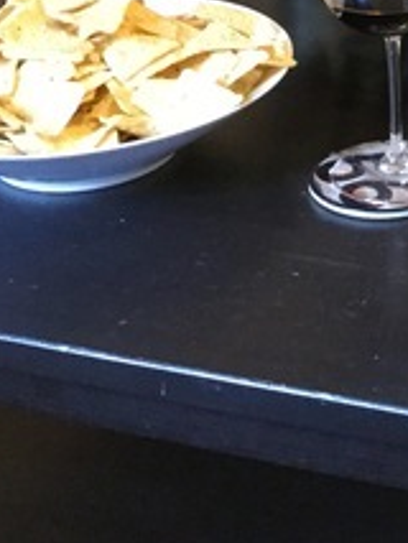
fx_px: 1523
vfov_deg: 17.9
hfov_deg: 14.8
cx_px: 487
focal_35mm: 97
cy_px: -292
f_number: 2.4
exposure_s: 1/15
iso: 400
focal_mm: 3.3
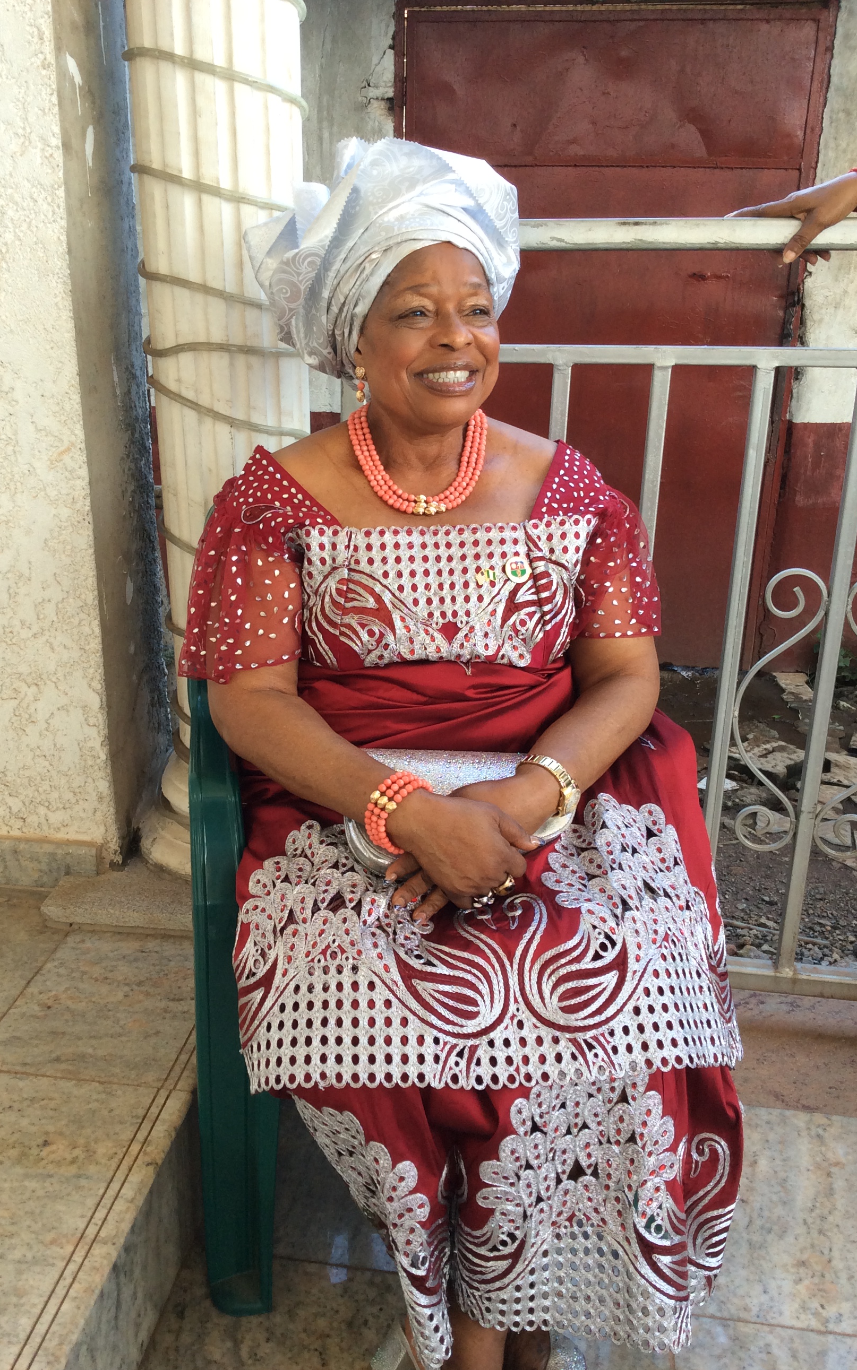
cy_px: 687
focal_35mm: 34
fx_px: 1270
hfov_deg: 37.2
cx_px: 373
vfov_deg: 56.7
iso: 32
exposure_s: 1/106
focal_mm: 3.3
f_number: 2.4
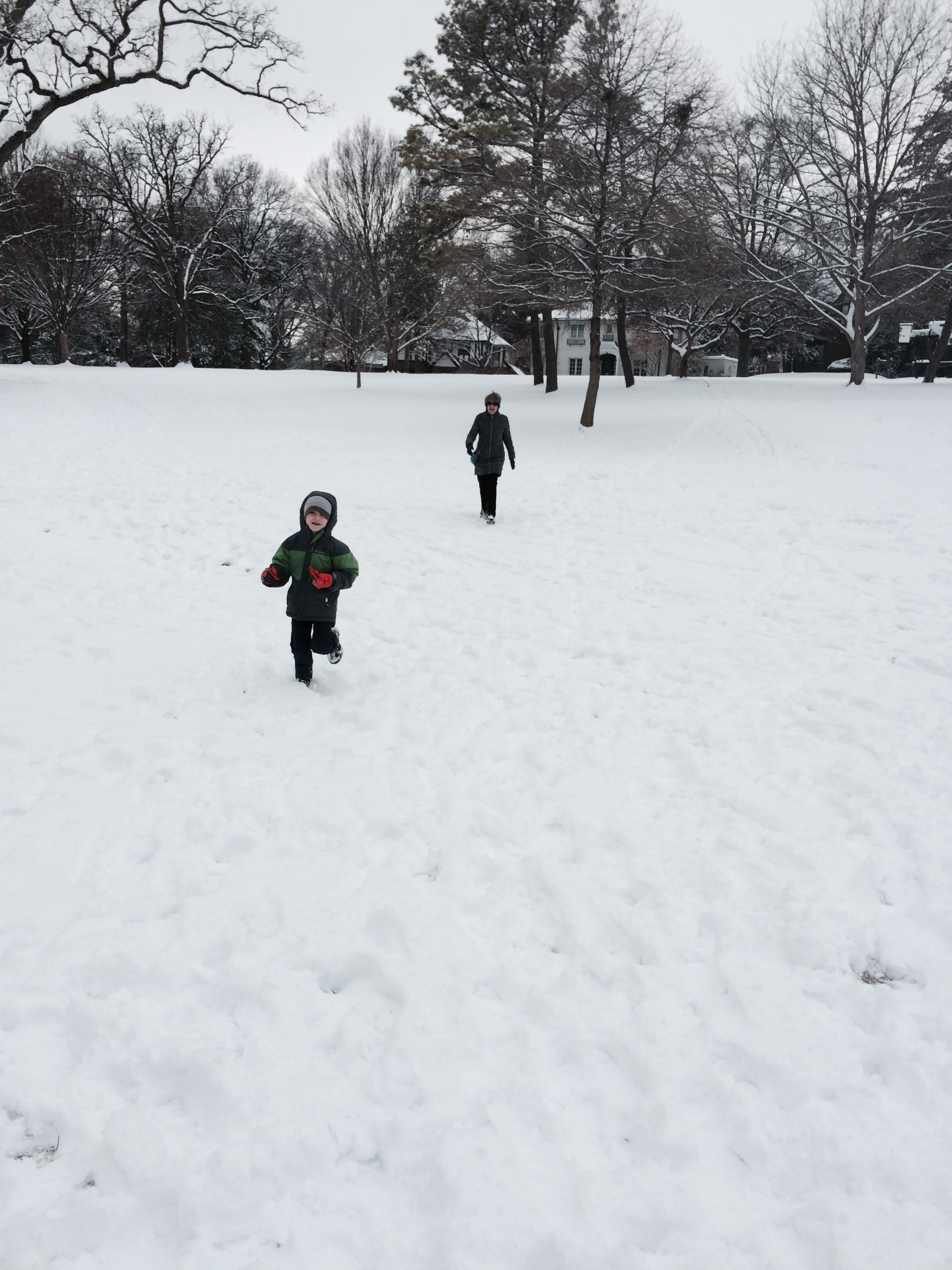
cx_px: 476
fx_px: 1063
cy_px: 635
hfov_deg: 48.2
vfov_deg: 61.7
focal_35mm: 29
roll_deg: -1.2
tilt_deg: -13.0
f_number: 2.2
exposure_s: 1/2933
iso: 32
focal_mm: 4.15
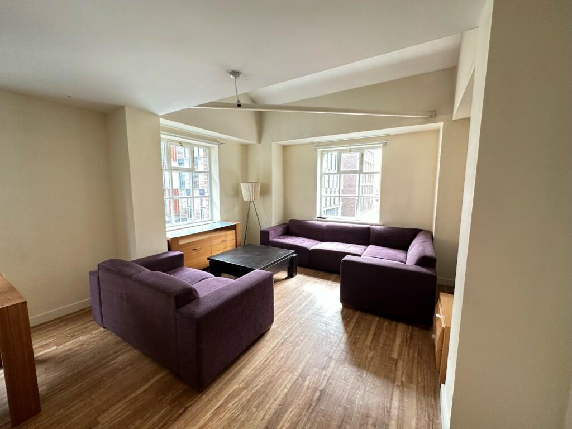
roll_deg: +0.3
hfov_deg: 102.1
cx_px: 286
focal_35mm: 14
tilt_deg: -6.8
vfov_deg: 85.7
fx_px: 231
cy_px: 214
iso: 200
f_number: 2.2
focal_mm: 2.22
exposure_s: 1/100
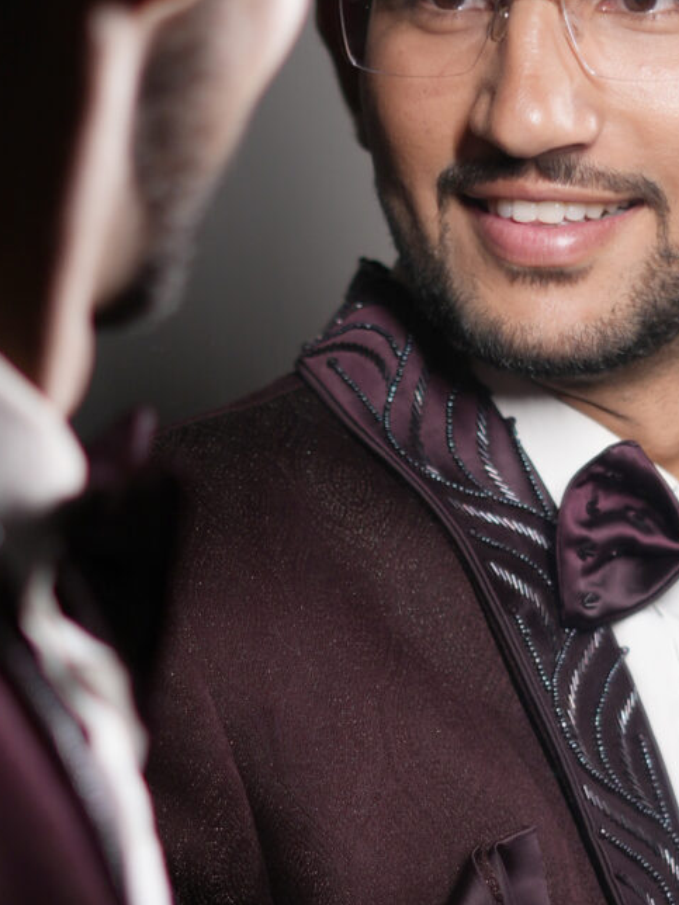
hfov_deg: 7.8
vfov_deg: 10.3
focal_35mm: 191
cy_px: 694
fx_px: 4995
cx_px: 382
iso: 160
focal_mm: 50
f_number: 1.8
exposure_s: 1/160
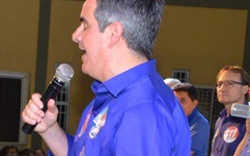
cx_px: -31
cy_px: 246
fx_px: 796
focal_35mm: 117
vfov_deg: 10.7
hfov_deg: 17.2
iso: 400
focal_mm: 18
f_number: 4
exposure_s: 1/60
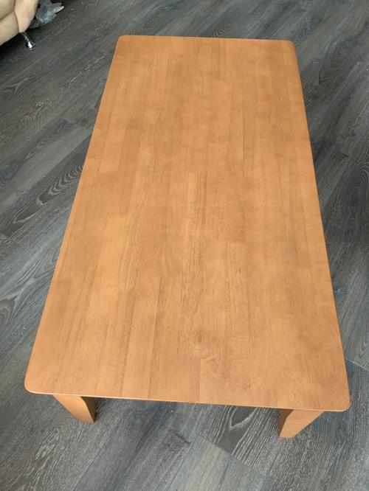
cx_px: 184
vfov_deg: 61.6
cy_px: 246
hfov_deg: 48.3
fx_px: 412
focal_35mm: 29
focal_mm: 3
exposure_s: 1/60
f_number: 1.8
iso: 100
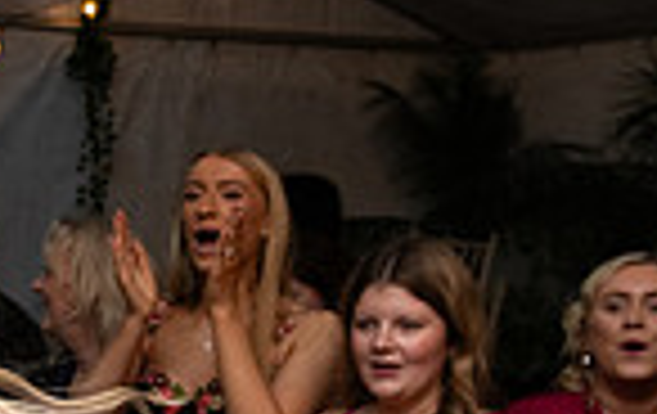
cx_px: -166
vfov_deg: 12.3
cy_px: 443
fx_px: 1884
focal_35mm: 105
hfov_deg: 18.6
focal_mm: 26
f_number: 3.5
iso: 800
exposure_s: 1/160
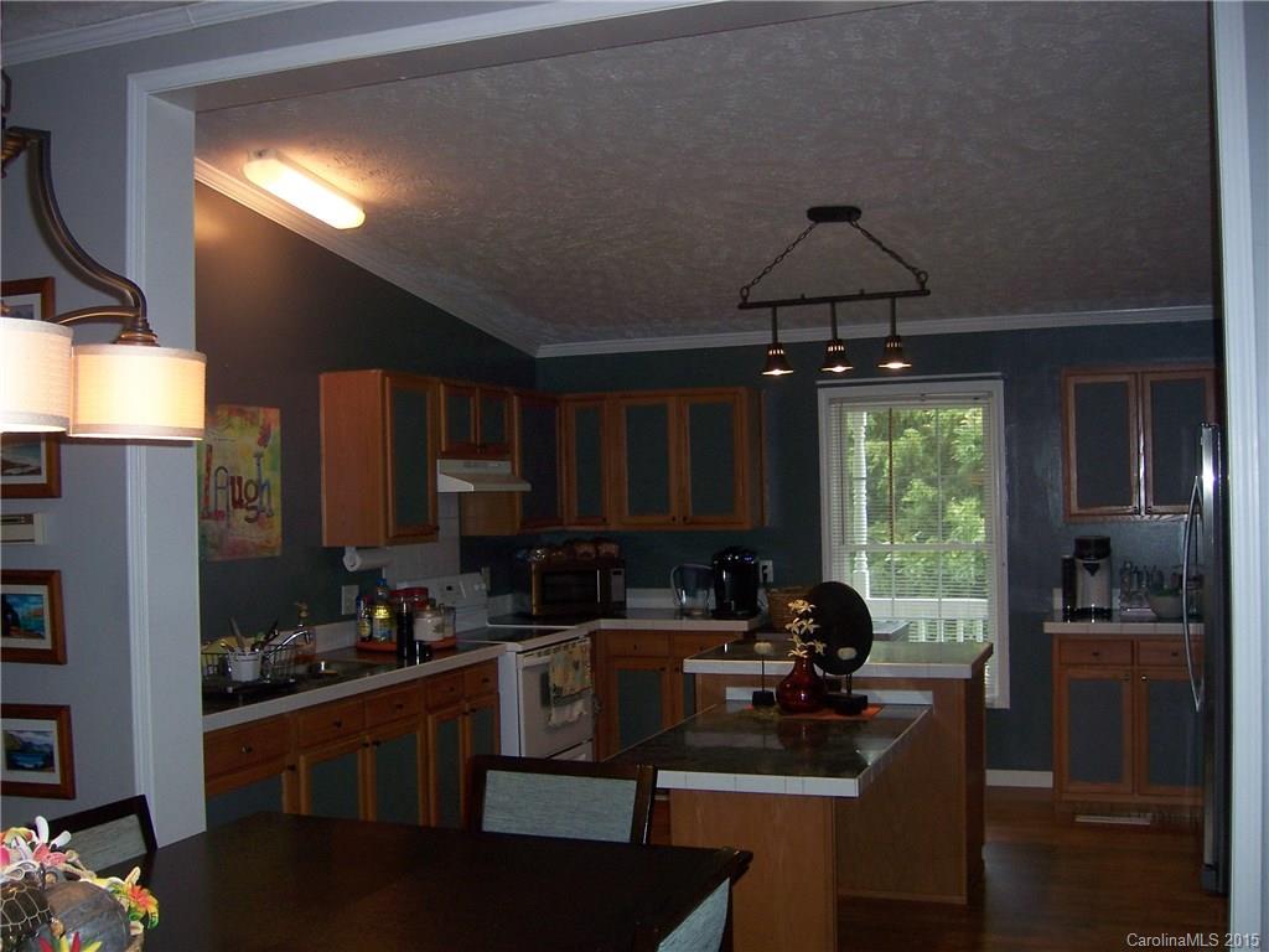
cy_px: 476
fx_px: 1320
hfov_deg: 51.4
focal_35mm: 36
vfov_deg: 39.7
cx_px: 634
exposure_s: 1/60
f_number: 2.8
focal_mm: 6.2
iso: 125
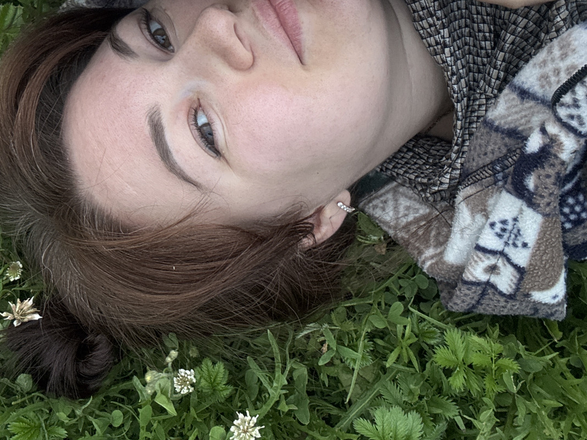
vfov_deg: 32.5
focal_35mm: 43
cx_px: 229
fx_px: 729
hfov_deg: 43.6
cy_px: 78
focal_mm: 2.69
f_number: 1.9
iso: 100
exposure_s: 1/60
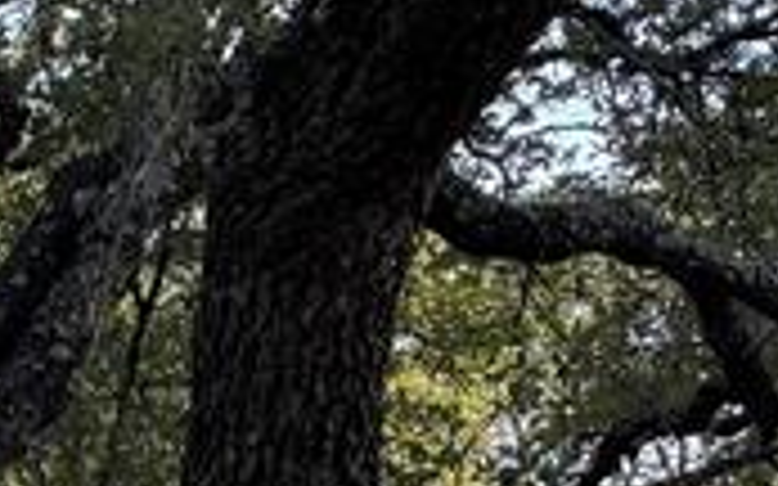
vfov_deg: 7.8
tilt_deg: +3.3
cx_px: -1138
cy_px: 1310
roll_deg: -0.8
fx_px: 3201
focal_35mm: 151
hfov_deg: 11.3
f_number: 1.78
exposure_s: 1/243
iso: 125
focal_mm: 6.76
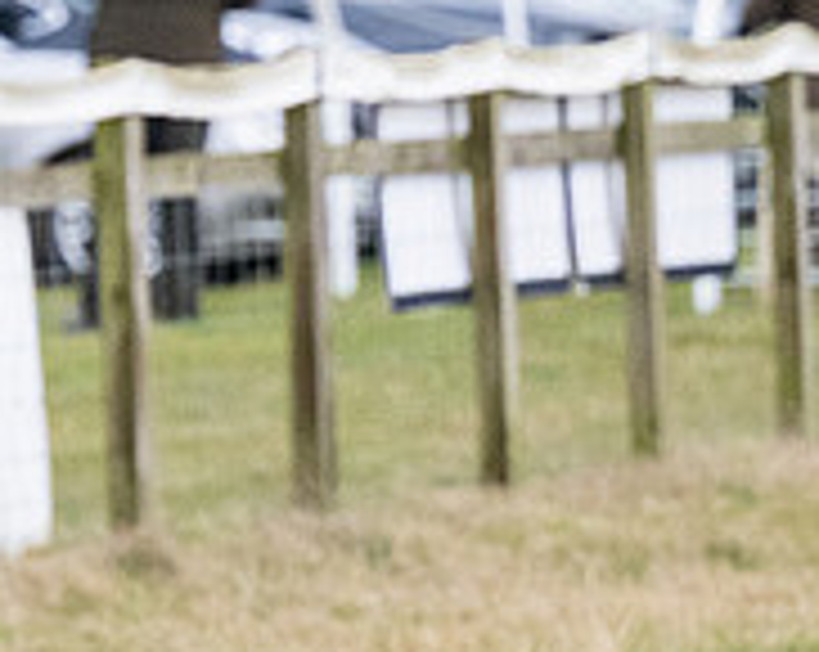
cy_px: 94
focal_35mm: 861
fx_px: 20836
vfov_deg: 1.8
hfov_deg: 2.2
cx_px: -840
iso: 2000
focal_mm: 200
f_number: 5
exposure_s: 1/3200
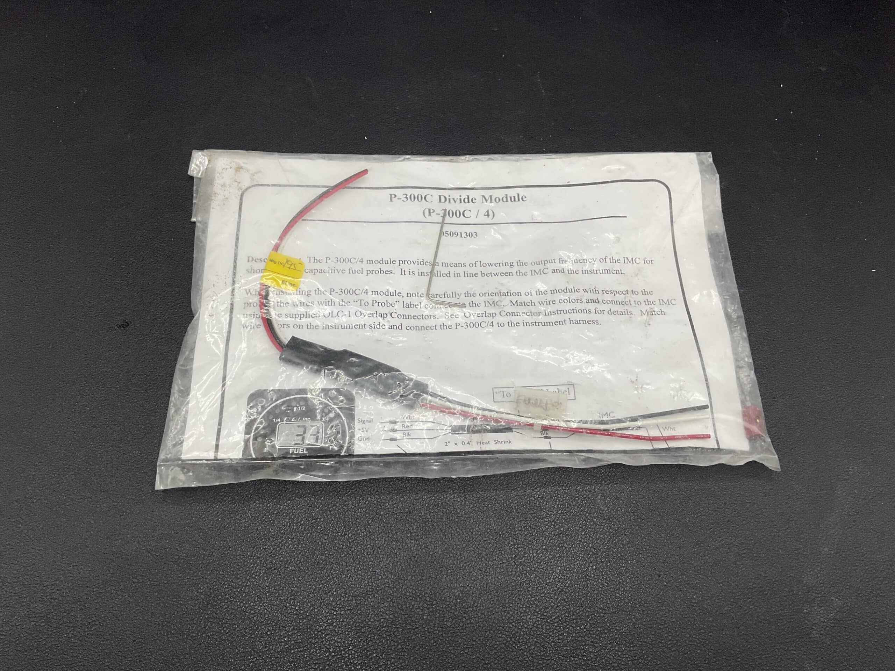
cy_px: 336
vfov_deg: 48.2
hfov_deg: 61.7
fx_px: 750
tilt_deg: -65.1
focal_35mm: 29
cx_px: 448
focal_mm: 3
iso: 16
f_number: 1.8
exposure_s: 1/314
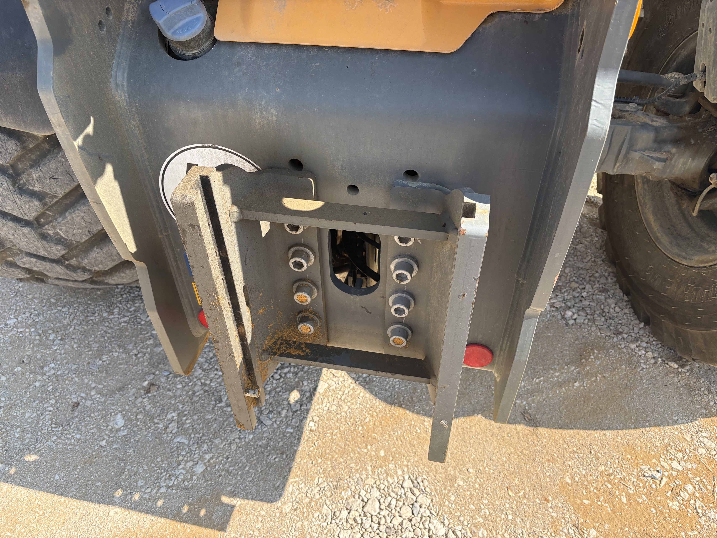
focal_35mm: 26
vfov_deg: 53.1
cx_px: 358
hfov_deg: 67.3
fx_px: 539
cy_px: 269
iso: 64
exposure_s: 1/987
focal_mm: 5.96
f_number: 1.6
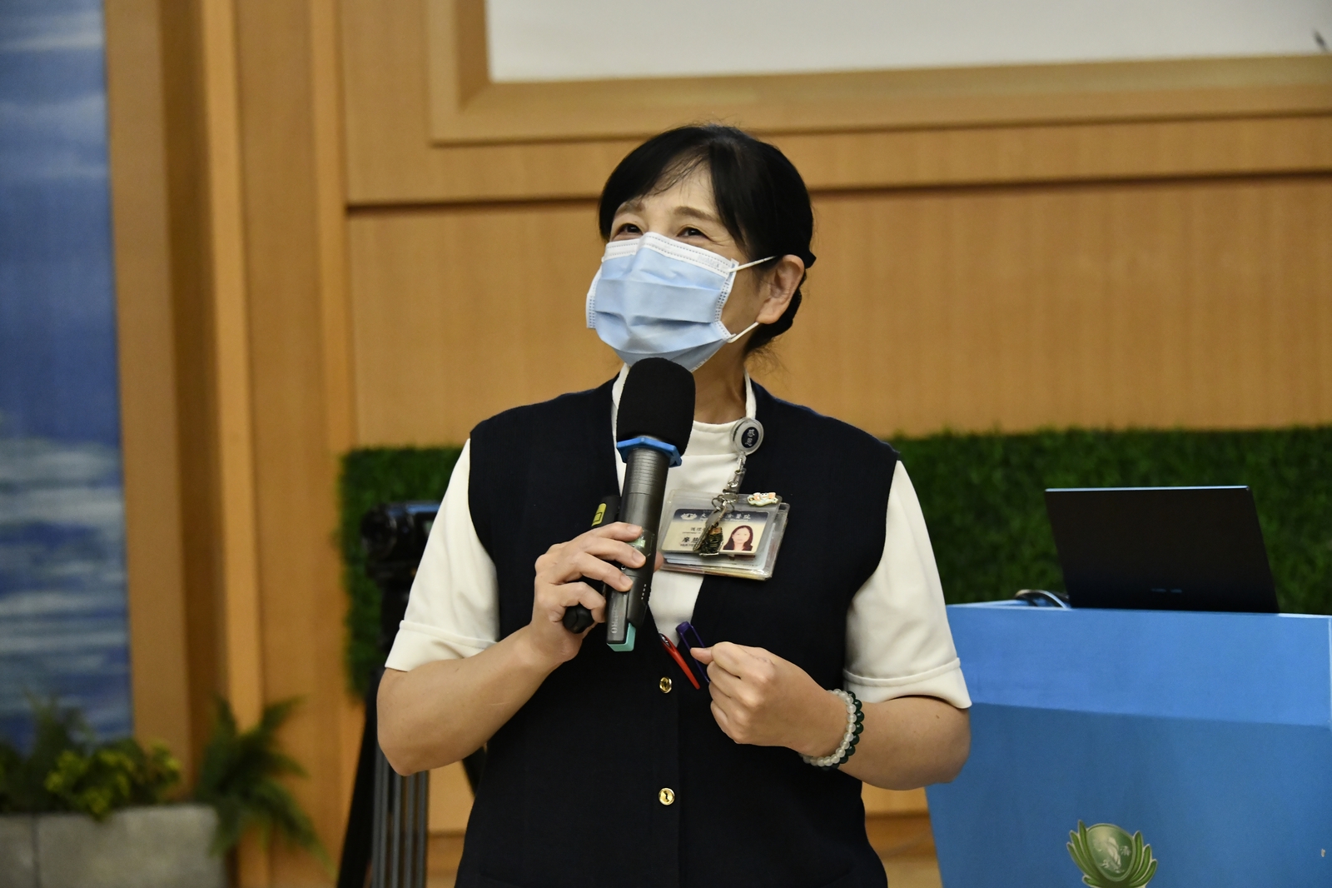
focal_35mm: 92
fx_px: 3403
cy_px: 444
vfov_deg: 14.9
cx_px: 666
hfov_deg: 22.1
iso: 6400
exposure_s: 1/100
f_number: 5.3
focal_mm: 92
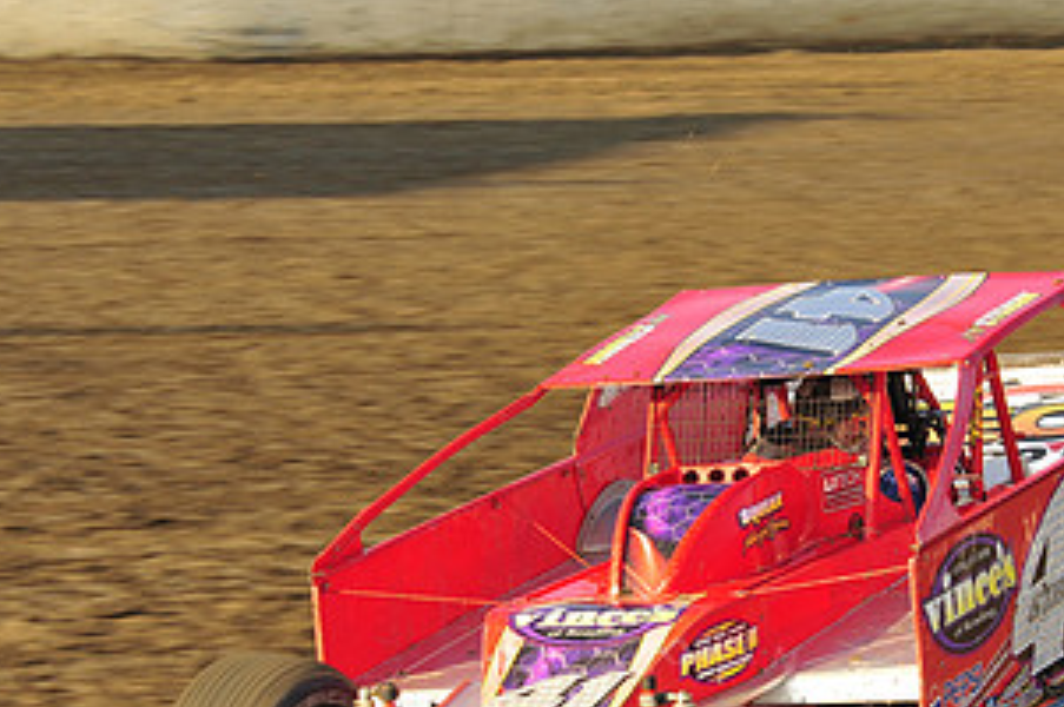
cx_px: 714
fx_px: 6377
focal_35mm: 216
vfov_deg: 6.3
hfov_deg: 9.5
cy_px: 523
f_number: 9
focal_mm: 112
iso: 400
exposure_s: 1/320
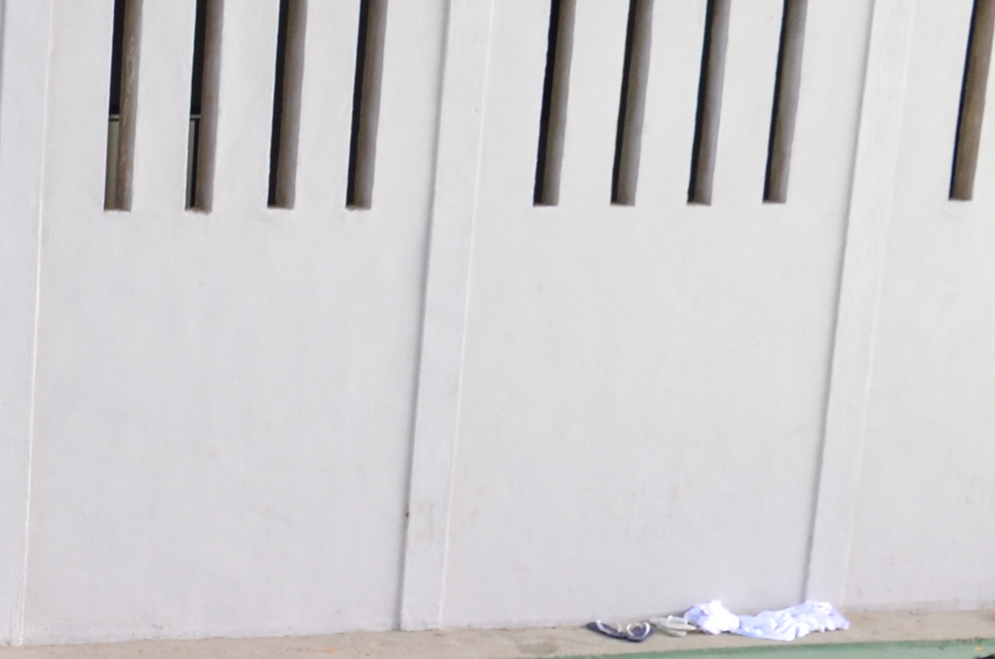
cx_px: -60
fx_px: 3916
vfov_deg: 9.4
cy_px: 995
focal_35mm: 142
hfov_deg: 14.2
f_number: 4
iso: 560
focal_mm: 26
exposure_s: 1/60
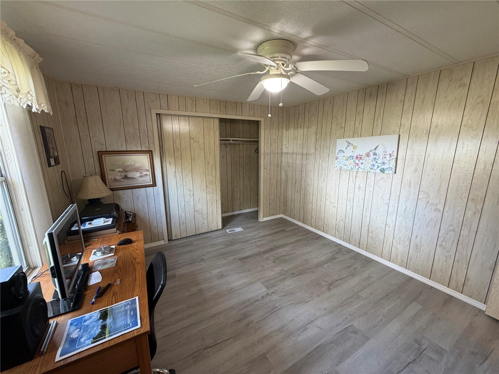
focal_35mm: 14
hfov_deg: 102.1
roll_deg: +0.5
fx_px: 202
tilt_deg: -12.2
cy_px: 187
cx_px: 250
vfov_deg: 85.7
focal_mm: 2.22
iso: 250
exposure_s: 1/60
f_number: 2.2
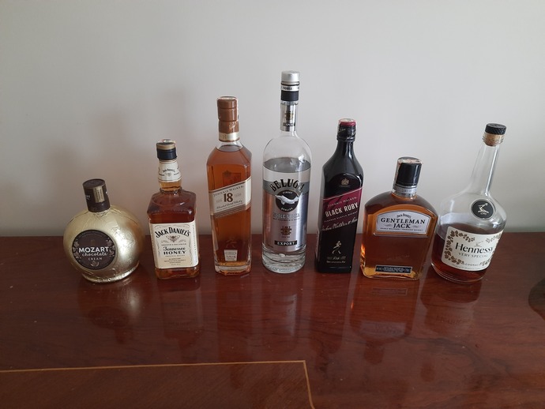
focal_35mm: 25
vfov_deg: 54.9
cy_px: 204
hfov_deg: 69.4
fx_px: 394
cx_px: 272
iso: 400
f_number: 2
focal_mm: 4.6
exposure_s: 1/33
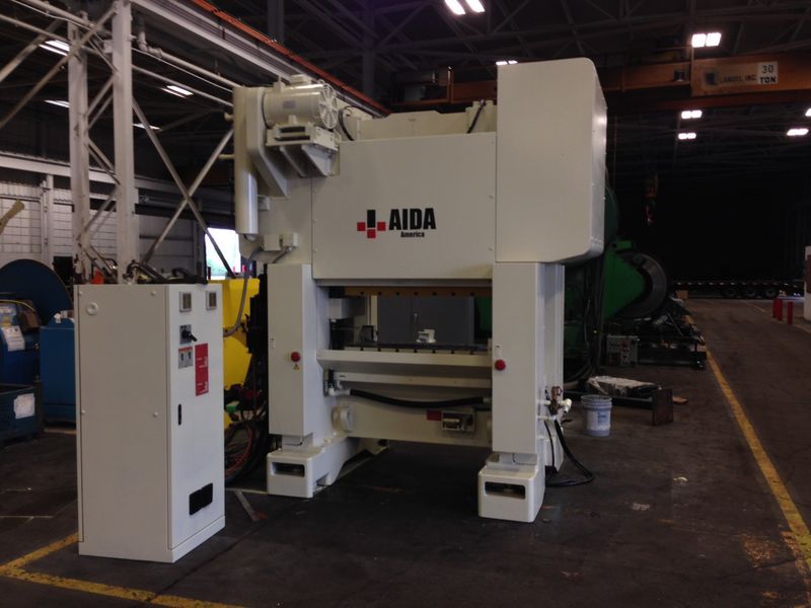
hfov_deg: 55.4
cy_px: 304
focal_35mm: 33
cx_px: 406
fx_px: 773
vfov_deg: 42.9
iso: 50
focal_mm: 4.12
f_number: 2.4
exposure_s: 1/22
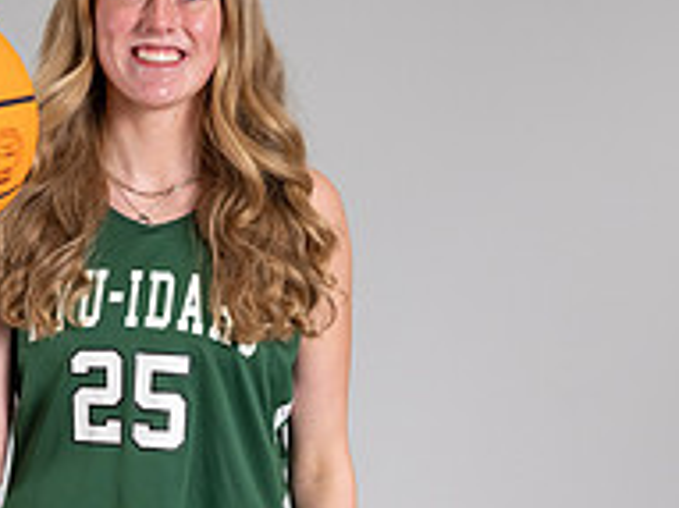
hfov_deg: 25.1
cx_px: 167
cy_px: 345
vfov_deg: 19.1
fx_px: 1509
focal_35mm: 77
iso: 1250
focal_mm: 34
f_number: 3.5
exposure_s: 1/500
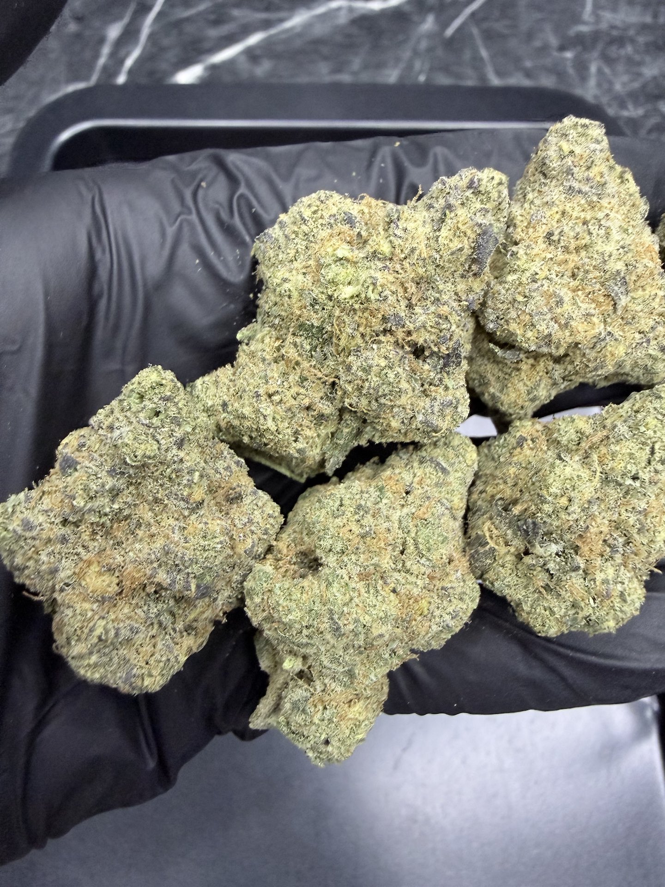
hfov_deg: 56.8
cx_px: 332
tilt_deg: -68.5
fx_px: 615
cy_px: 444
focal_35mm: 24
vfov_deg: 71.6
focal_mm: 2.22
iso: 320
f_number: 2.2
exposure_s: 1/96
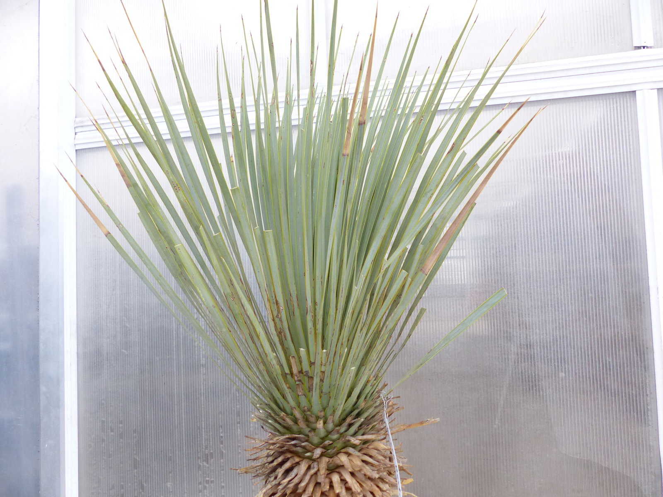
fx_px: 479
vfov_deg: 54.9
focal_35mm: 25
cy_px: 248
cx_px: 332
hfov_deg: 69.4
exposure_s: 1/125
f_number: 2.8
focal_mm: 4.5
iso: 320
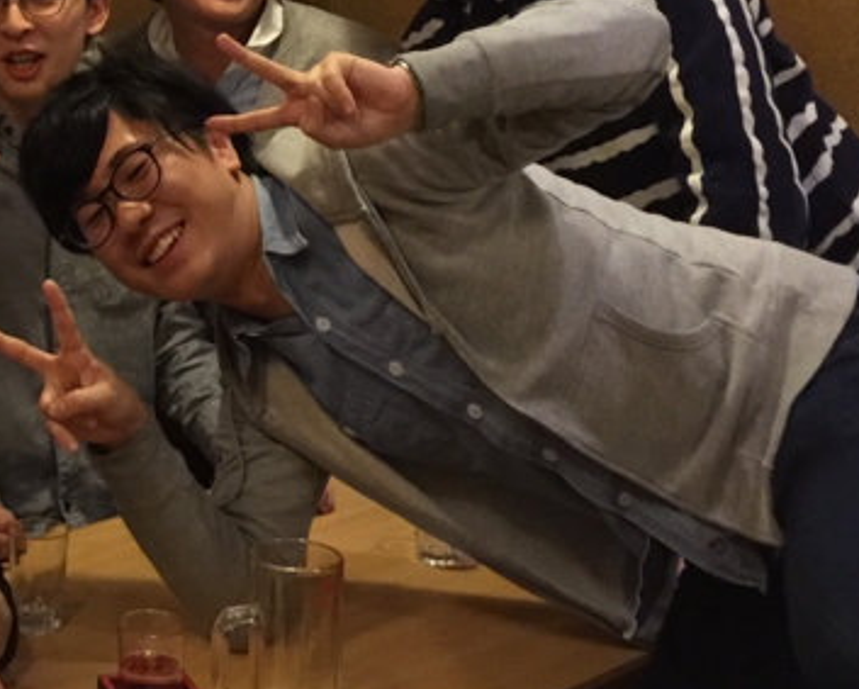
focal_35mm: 82
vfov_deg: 17.8
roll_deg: -1.6
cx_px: -19
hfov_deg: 22.3
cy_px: -144
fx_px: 2086
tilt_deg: +0.4
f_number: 2.2
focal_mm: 4.15
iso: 125
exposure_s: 1/15
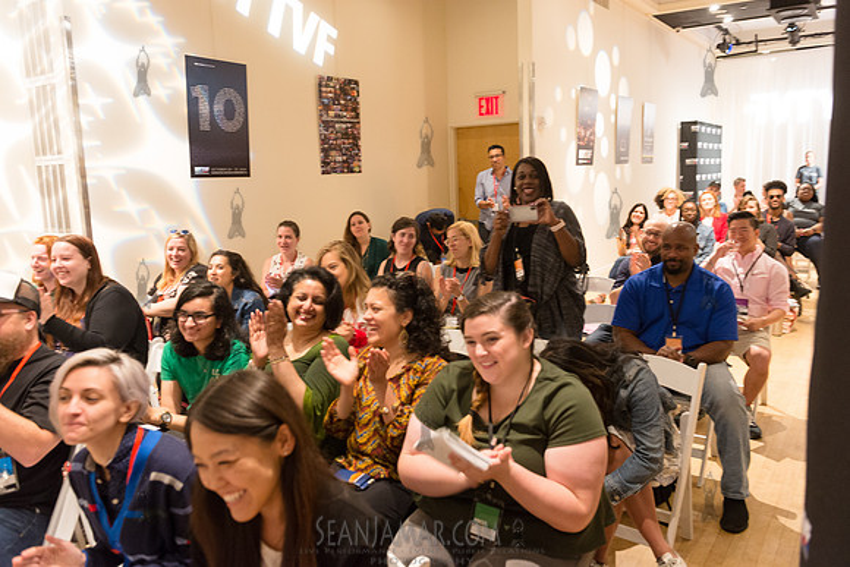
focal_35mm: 29
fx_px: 685
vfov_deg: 45.0
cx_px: 425
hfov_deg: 63.6
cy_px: 284
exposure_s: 1/50
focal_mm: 29
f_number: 4
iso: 2500
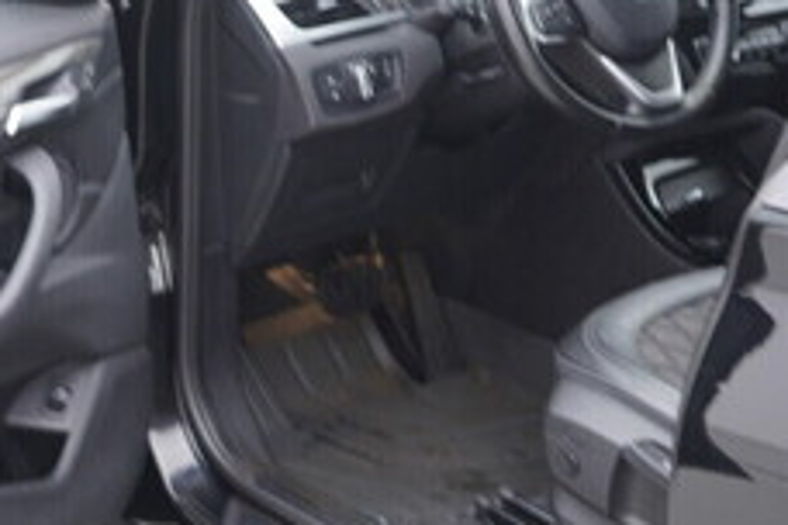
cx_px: 145
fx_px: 1904
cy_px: 323
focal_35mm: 87
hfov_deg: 23.0
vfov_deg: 15.7
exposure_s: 1/40
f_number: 2.8
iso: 160
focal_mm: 24
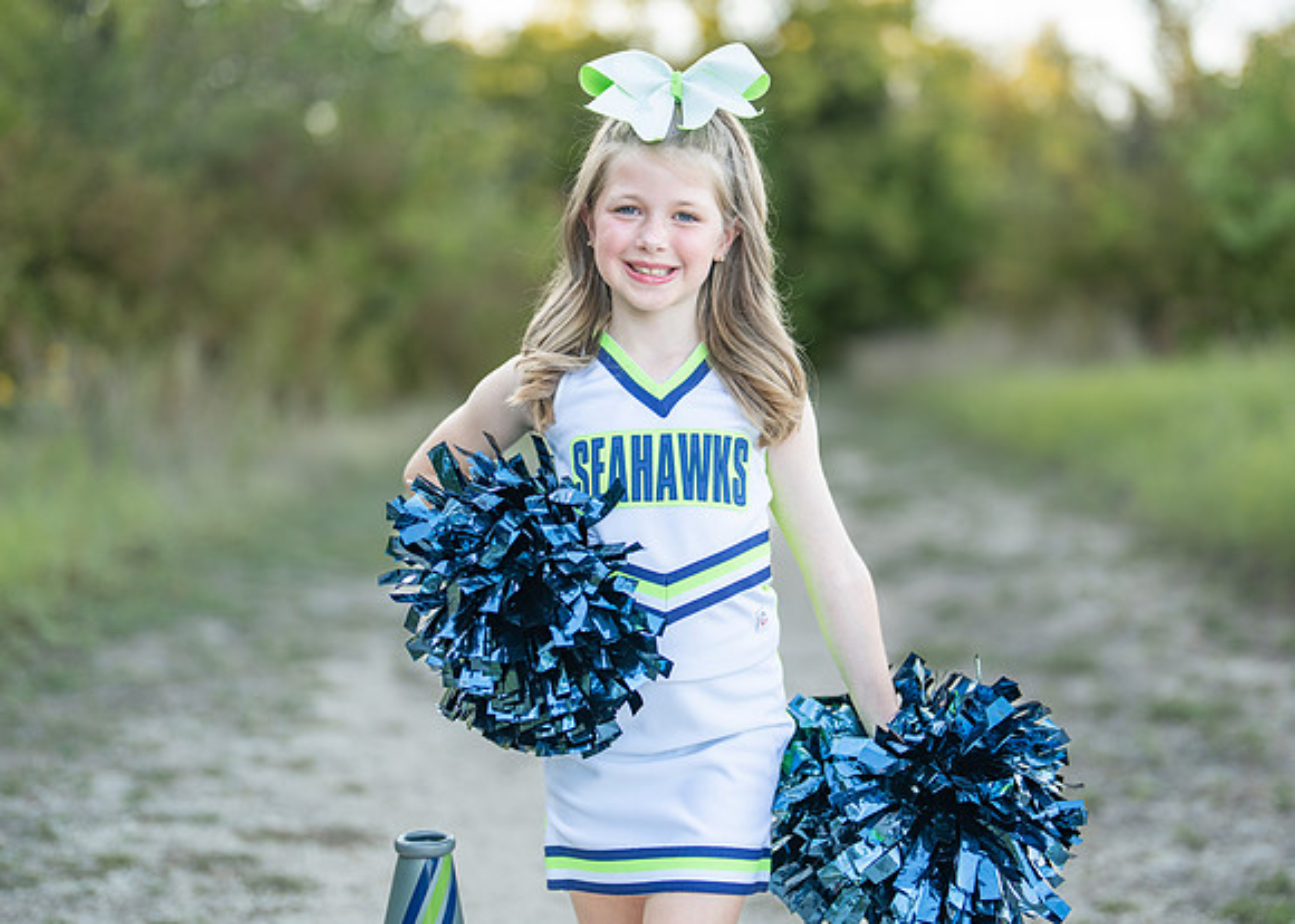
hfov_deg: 32.5
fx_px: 2220
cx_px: 696
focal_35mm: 60
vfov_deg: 23.5
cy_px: 410
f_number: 1.2
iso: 100
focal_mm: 50
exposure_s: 1/640
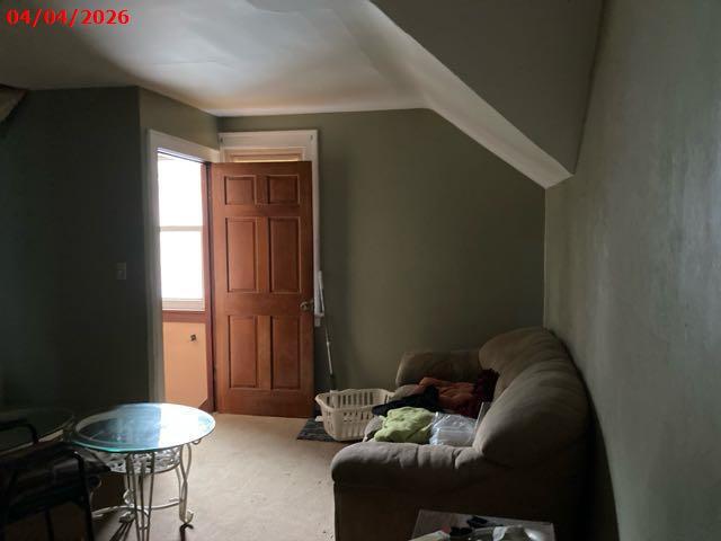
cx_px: 360
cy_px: 270
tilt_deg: -2.6
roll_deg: +0.1
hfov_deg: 63.4
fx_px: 583
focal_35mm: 28
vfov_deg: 49.7
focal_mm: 3.99
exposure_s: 1/23
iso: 640
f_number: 1.8
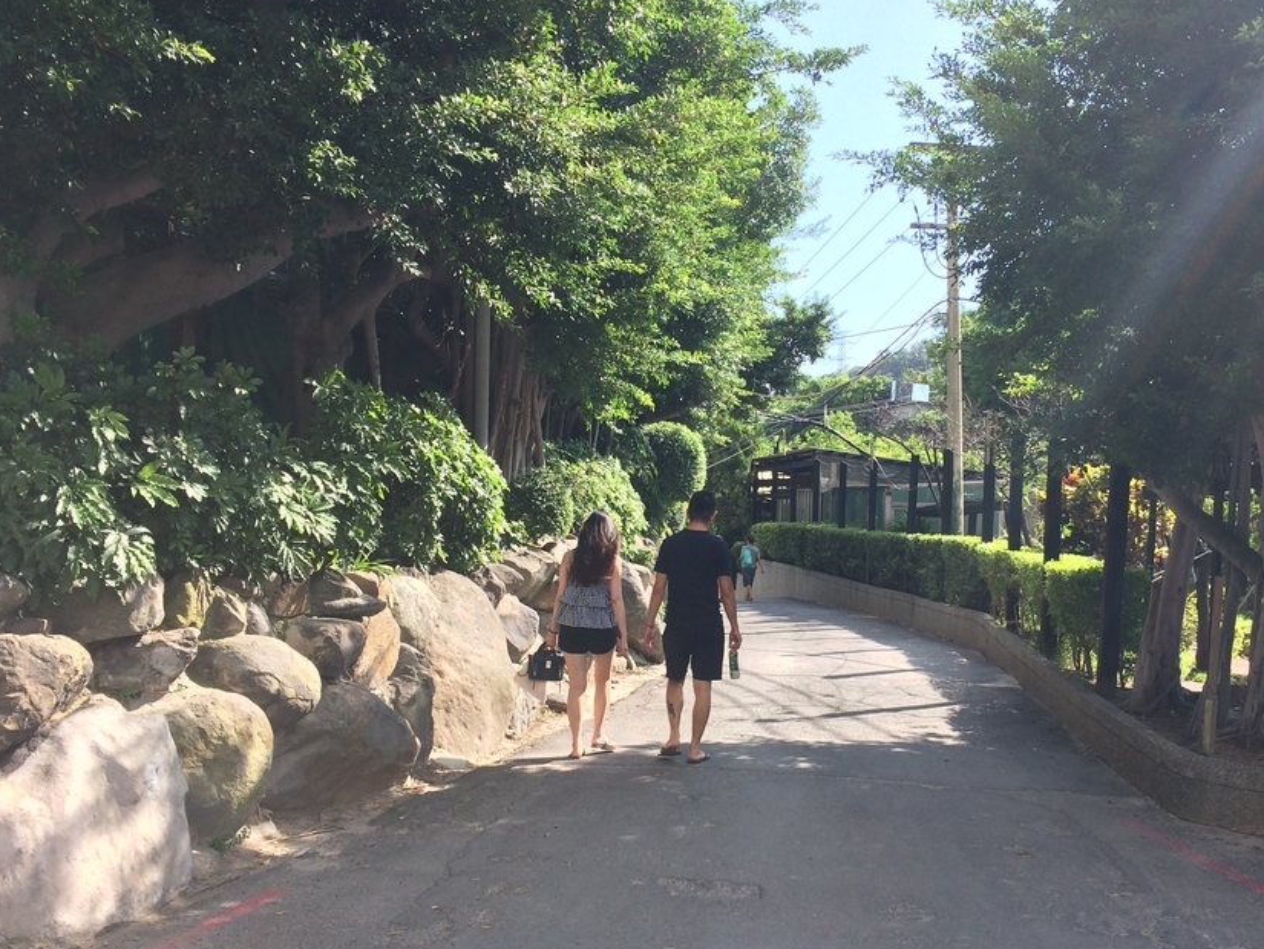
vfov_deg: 39.6
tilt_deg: -2.6
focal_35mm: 36
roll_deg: -1.9
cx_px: 726
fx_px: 1315
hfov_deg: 51.2
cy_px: 530
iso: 32
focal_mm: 4.15
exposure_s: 1/631
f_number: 2.2
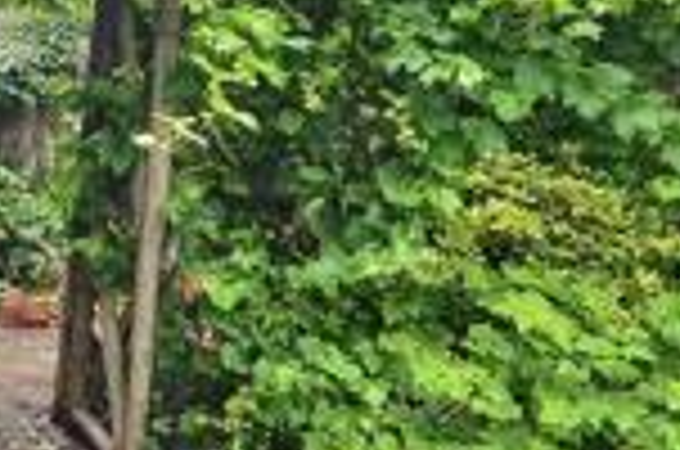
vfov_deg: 20.7
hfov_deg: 27.2
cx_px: -144
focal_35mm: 65
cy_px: 135
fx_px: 1225
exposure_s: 1/40
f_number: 7.1
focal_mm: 10
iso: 200
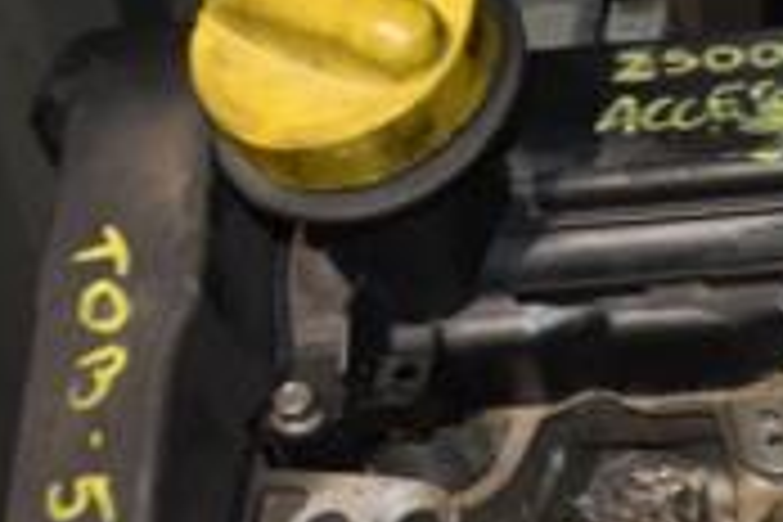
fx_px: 2365
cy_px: 454
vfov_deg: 12.5
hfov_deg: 17.5
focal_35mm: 109
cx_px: 1044
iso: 800
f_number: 5
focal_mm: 21
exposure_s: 1/60
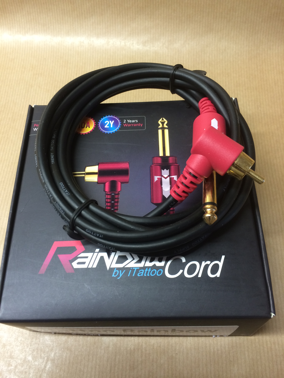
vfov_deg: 61.7
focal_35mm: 29
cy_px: 189
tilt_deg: -63.9
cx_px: 142
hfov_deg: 48.2
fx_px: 317
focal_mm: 4.15
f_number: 2.2
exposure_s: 1/33
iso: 125
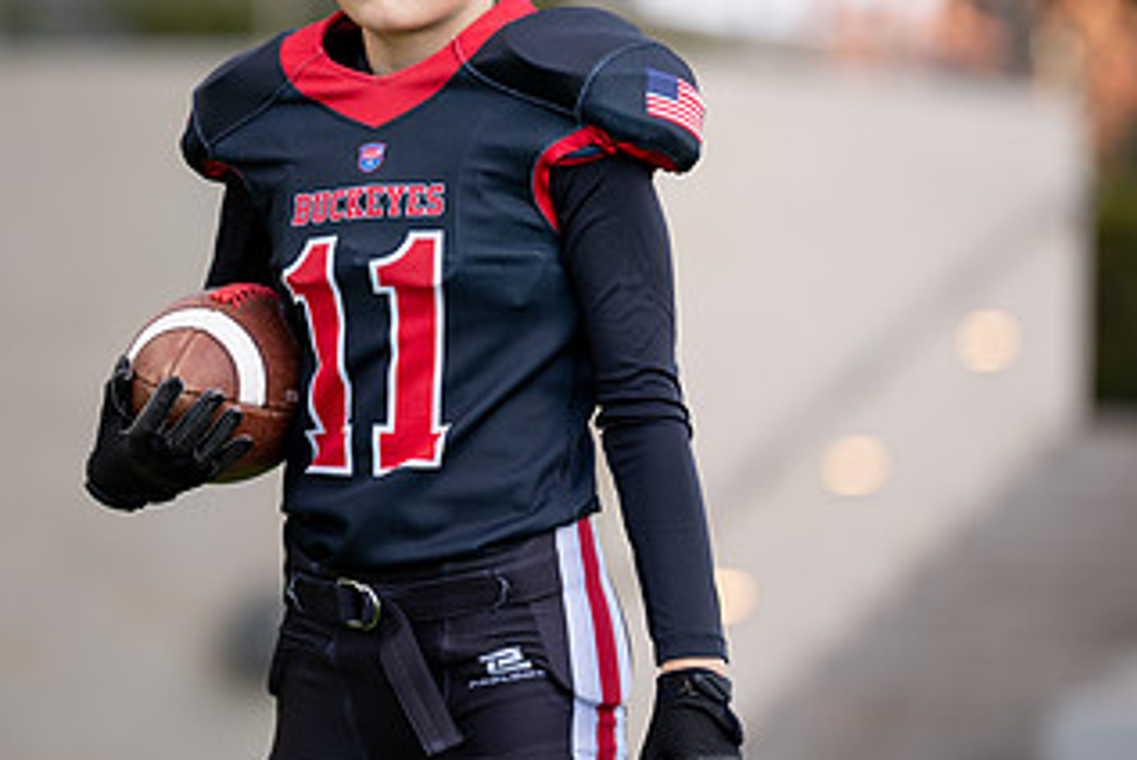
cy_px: 263
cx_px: 427
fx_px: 12360
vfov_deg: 3.5
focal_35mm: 391
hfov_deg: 5.3
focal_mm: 200
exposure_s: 1/400
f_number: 2.8
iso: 100
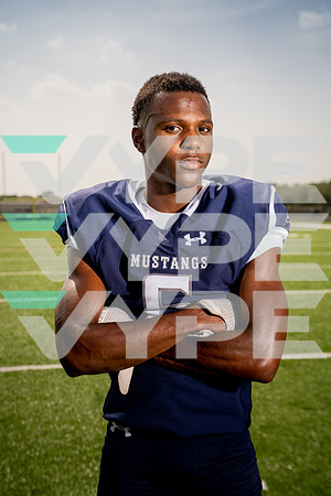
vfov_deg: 42.7
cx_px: 166
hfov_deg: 29.2
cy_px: 248
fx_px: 634
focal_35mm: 46
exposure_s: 1/800
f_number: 4.5
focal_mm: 46
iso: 100
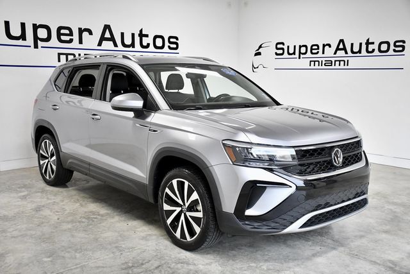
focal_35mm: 39
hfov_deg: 49.5
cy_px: 137
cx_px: 205
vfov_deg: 34.2
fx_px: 444
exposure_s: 1/640
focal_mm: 26
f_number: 4.5
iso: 2500
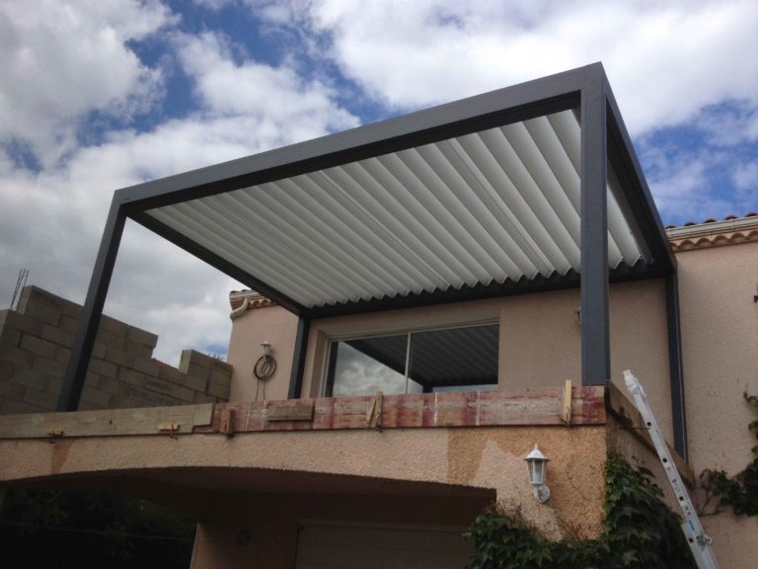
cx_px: 379
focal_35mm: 35
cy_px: 284
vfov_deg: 40.7
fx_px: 766
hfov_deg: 52.6
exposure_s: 1/1577
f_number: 2.4
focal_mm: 4.28
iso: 50
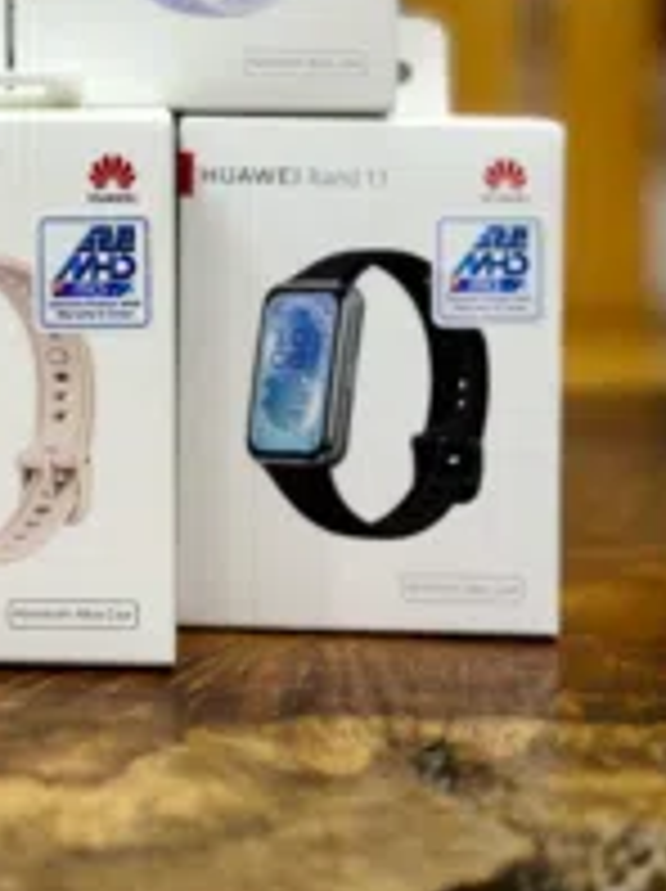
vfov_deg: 19.7
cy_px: 4
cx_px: 0
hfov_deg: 15.0
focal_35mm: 97
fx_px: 2494
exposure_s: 1/50
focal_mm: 6.86
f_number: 1.78
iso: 80
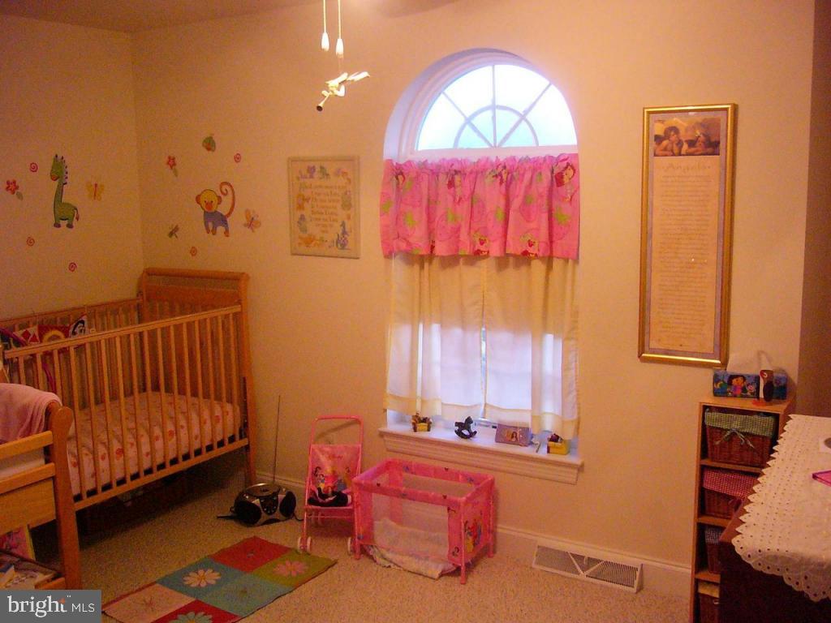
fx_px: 840
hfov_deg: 52.6
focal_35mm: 35
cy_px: 312
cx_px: 416
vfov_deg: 40.7
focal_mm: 5.8
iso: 400
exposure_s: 1/50
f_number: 2.8
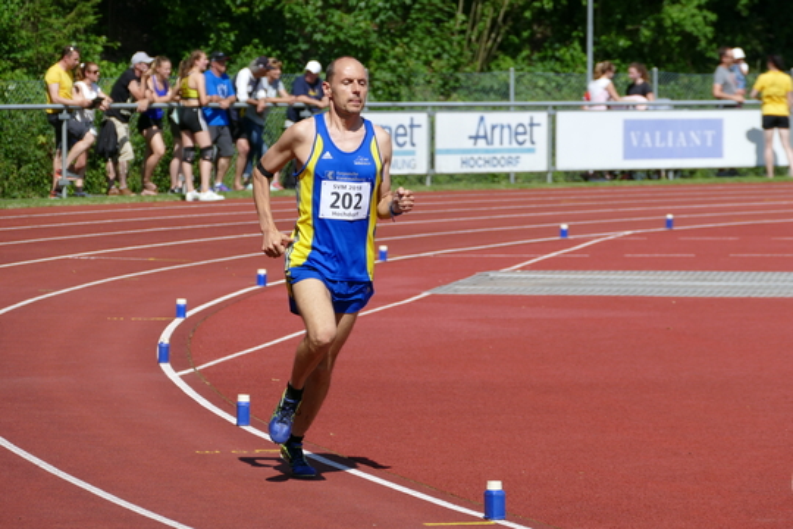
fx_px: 4758
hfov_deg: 9.5
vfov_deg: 6.4
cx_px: 396
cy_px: 264
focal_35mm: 216
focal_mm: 78.73
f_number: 4
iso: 125
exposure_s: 1/1300
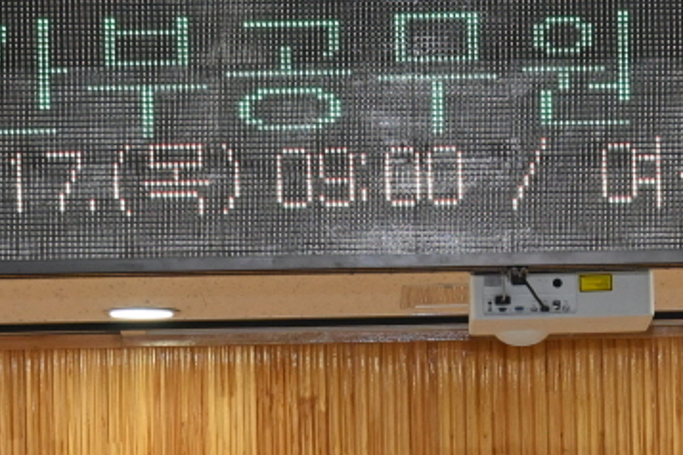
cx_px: 545
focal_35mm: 224
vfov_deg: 6.0
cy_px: 885
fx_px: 4249
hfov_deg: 9.2
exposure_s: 1/200
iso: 1000
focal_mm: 50
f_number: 4
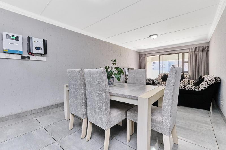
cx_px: 113
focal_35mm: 15
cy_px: 75
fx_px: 94
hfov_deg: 100.4
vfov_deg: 77.3
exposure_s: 1/50
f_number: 8
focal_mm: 10
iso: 800
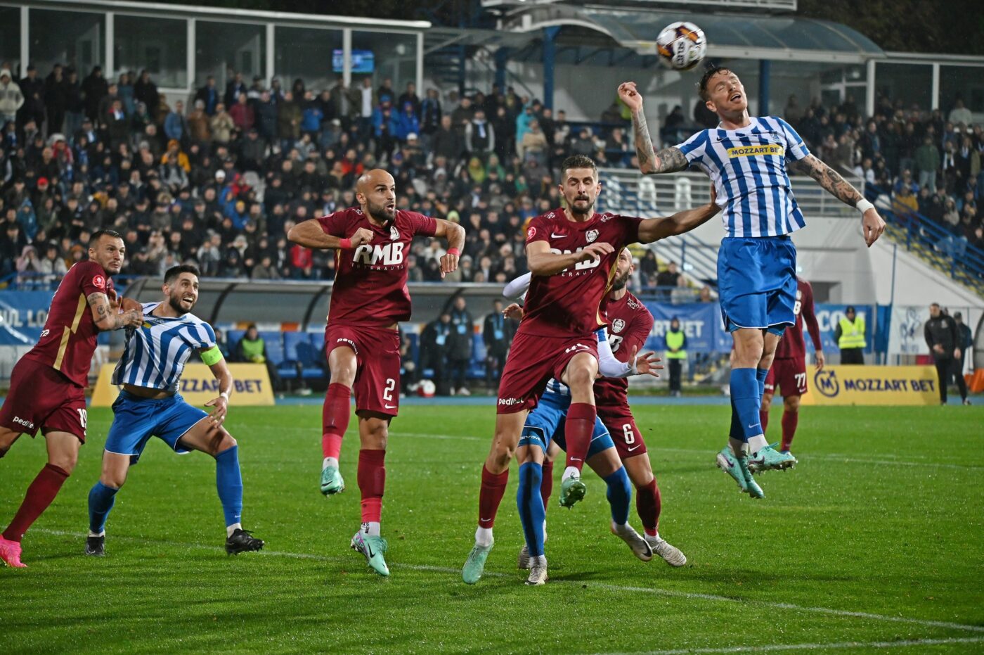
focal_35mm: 150
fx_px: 4097
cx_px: 492
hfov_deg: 13.7
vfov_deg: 9.1
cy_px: 328
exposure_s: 1/640
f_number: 5
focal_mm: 150
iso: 4000
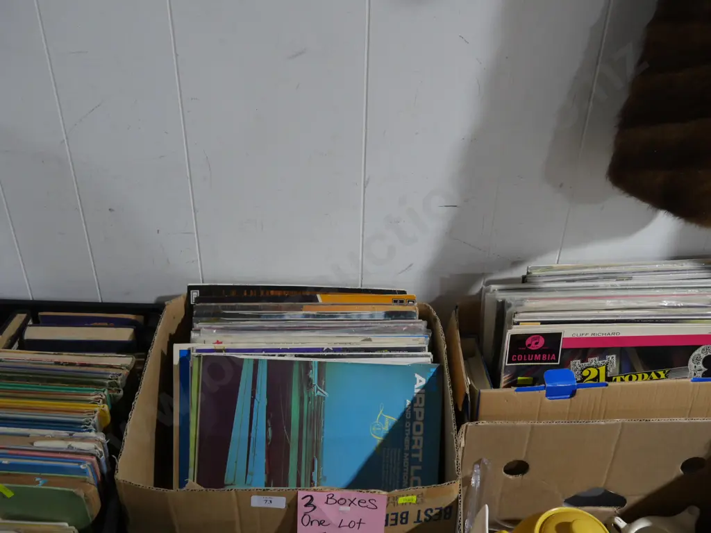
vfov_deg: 36.0
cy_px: 266
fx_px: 822
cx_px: 356
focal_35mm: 40
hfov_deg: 46.8
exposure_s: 1/60
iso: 1250
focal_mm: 20
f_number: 5
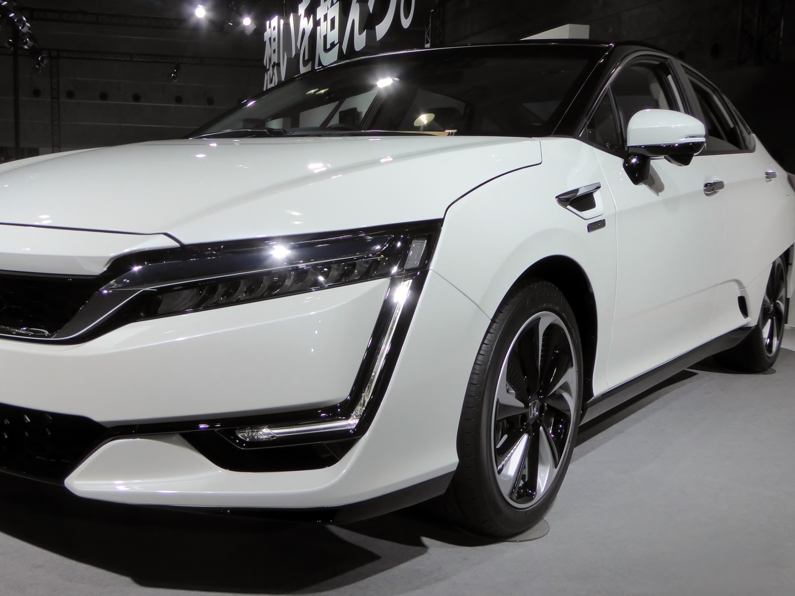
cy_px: 303
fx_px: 896
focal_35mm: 39
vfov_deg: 36.8
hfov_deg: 47.7
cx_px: 329
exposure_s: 1/400
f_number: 3.5
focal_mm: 5
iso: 200
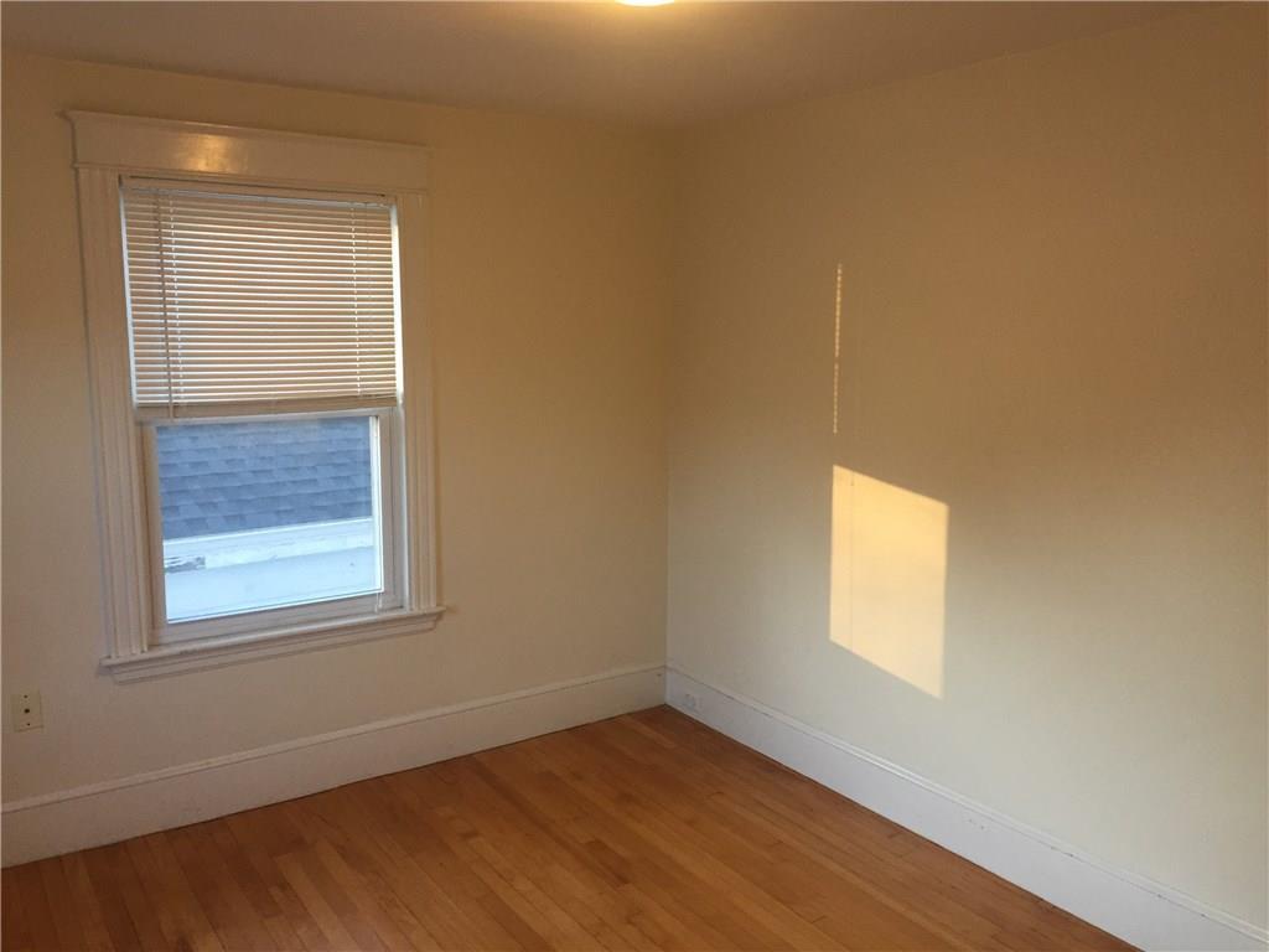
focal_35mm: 29
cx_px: 634
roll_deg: +0.1
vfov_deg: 48.2
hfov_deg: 61.7
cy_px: 476
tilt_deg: -8.9
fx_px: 1063
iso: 50
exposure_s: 1/30
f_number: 2.2
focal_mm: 4.15
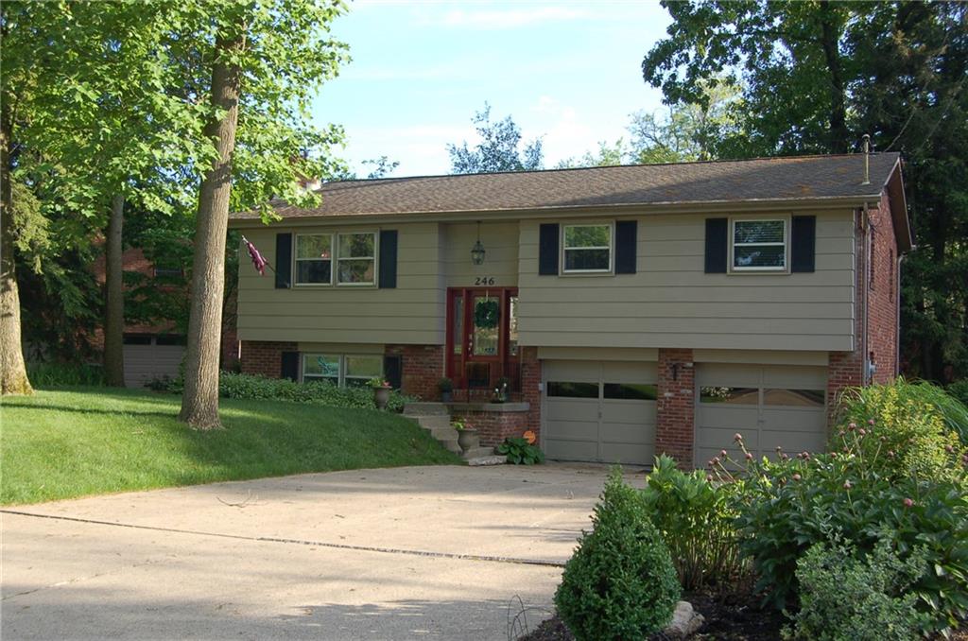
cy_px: 320
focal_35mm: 39
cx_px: 484
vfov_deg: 34.1
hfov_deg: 49.6
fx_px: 1046
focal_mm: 26
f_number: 6.3
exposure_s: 1/160
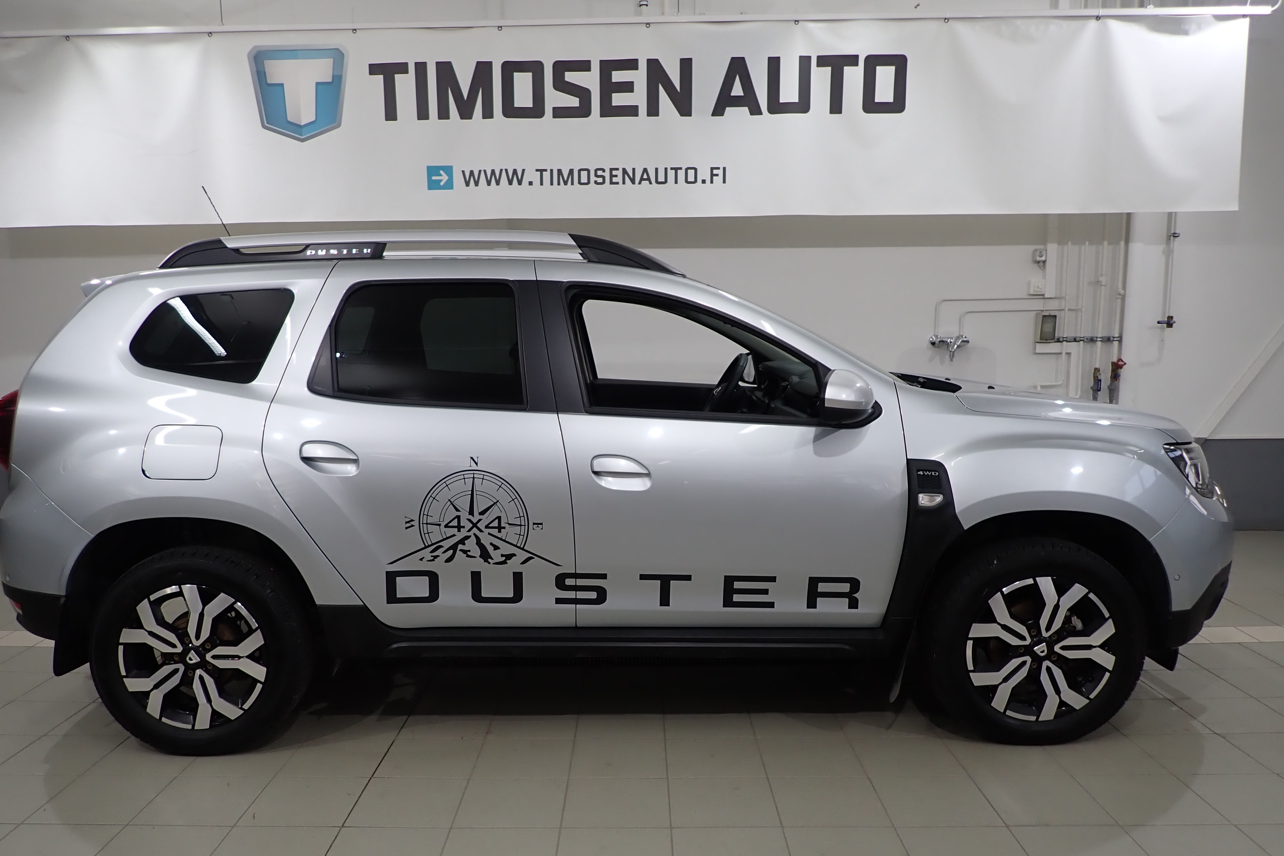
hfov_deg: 67.4
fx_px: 963
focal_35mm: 27
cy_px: 465
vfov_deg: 47.9
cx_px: 618
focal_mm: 4.5
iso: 100
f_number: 2
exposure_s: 1/80
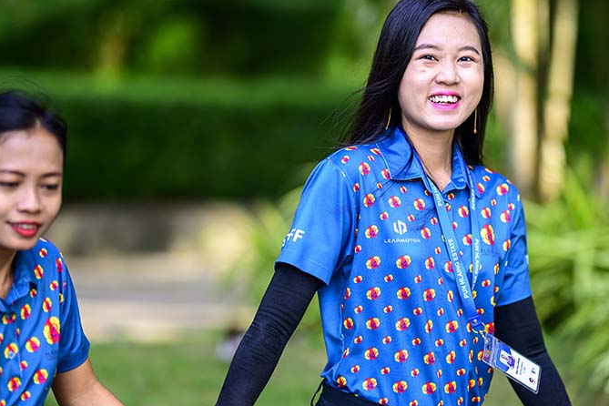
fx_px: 2064
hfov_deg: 16.8
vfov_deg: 11.2
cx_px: 361
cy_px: 247
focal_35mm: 122
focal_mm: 85
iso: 90
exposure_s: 1/1600
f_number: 1.2
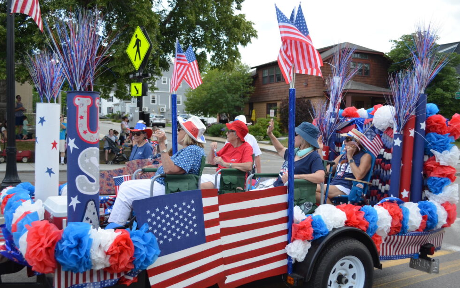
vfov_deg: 26.9
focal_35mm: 48
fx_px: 602
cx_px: 225
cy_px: 155
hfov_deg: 41.8
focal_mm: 30
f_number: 5
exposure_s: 1/1250
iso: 400
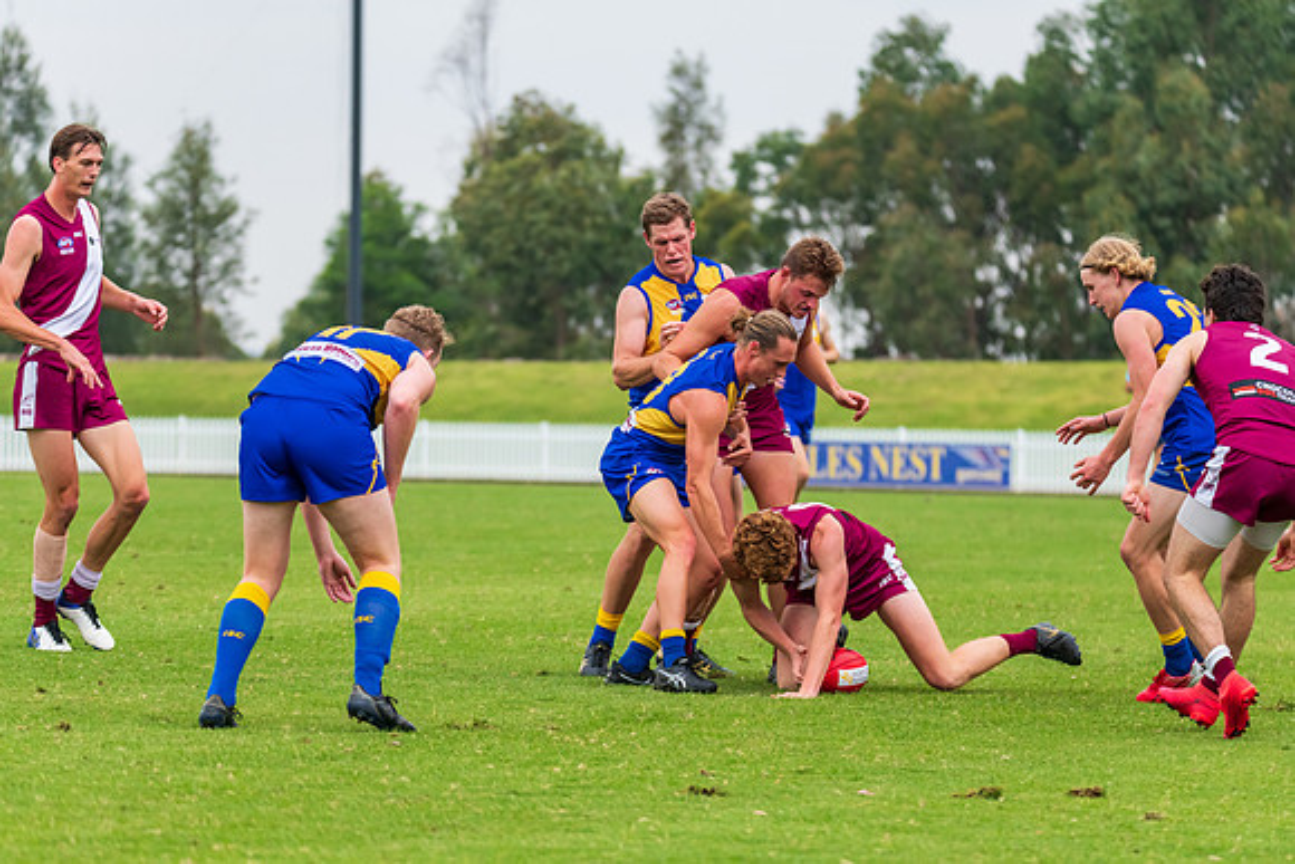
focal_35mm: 220
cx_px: 648
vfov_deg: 6.2
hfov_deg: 9.4
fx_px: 7915
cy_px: 432
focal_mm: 220
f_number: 5.6
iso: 1000
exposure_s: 1/1250
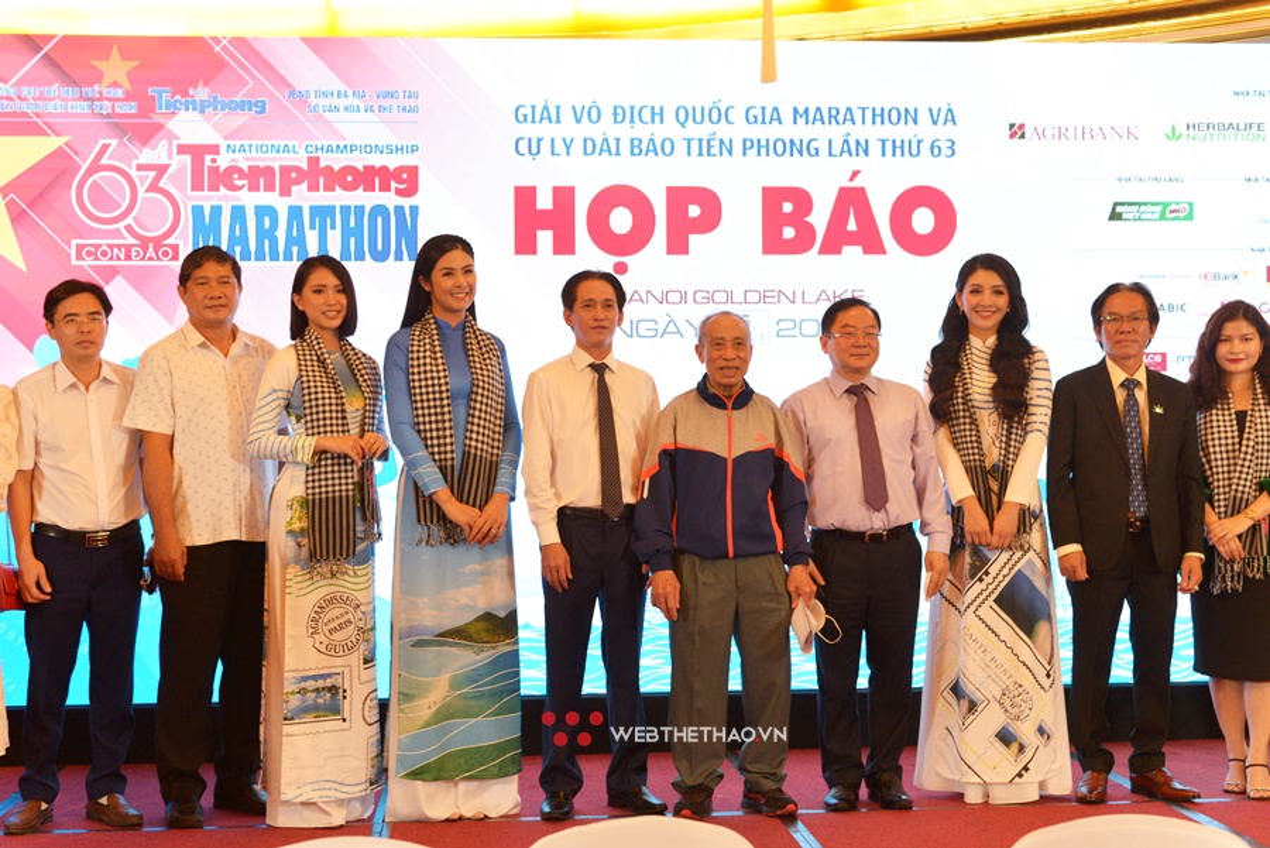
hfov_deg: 39.6
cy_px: 424
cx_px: 635
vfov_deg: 27.0
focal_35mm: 50
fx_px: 1765
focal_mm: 50
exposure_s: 1/160
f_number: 4.5
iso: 1250
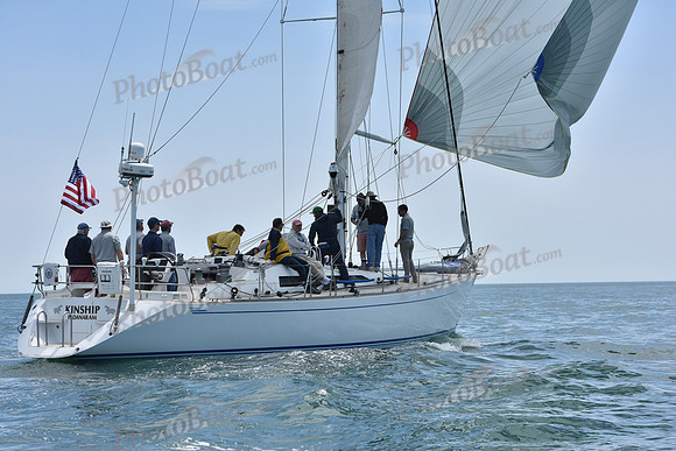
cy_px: 226
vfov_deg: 14.9
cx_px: 338
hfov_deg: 22.1
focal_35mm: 92
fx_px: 1728
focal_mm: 92
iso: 400
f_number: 9
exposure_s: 1/1250
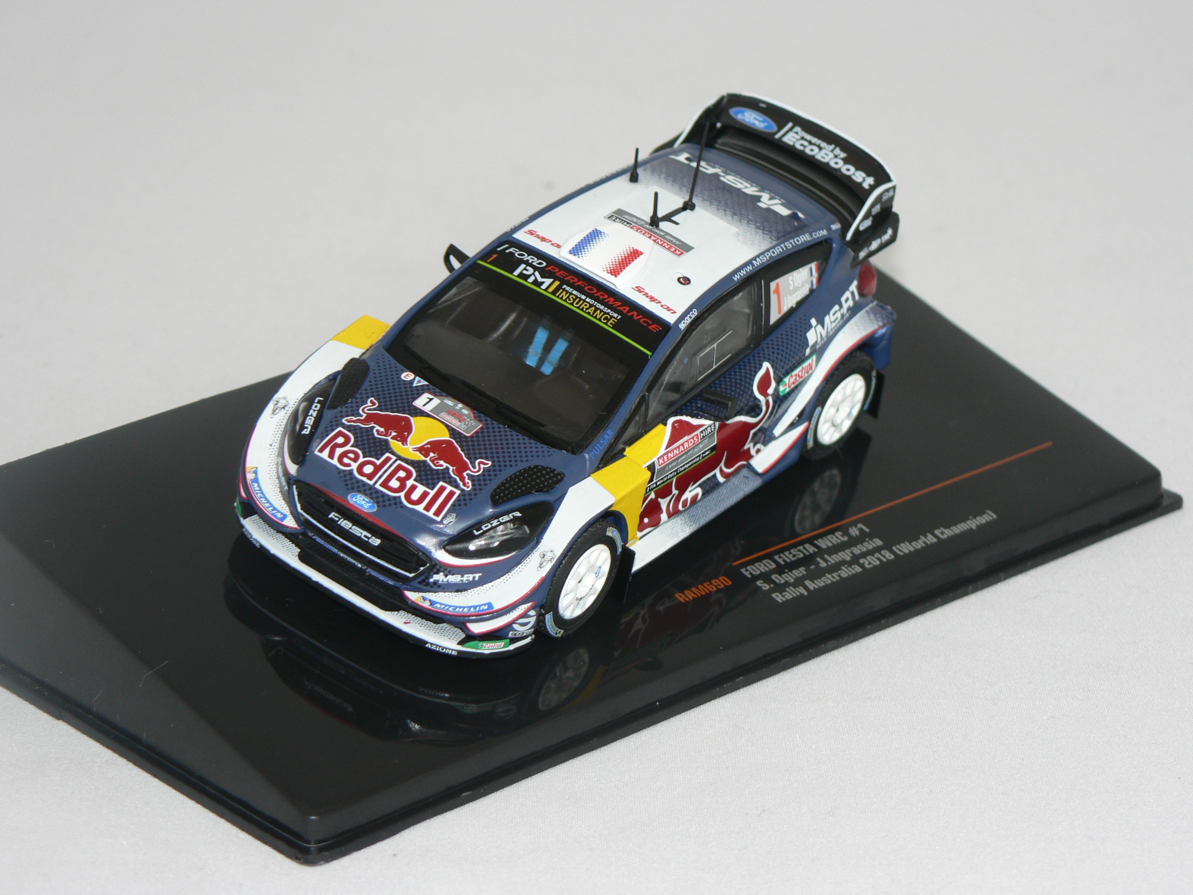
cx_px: 596
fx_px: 4480
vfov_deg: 11.4
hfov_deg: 15.2
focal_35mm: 130
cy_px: 448
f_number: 3.2
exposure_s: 1/60
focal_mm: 21.6
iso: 80
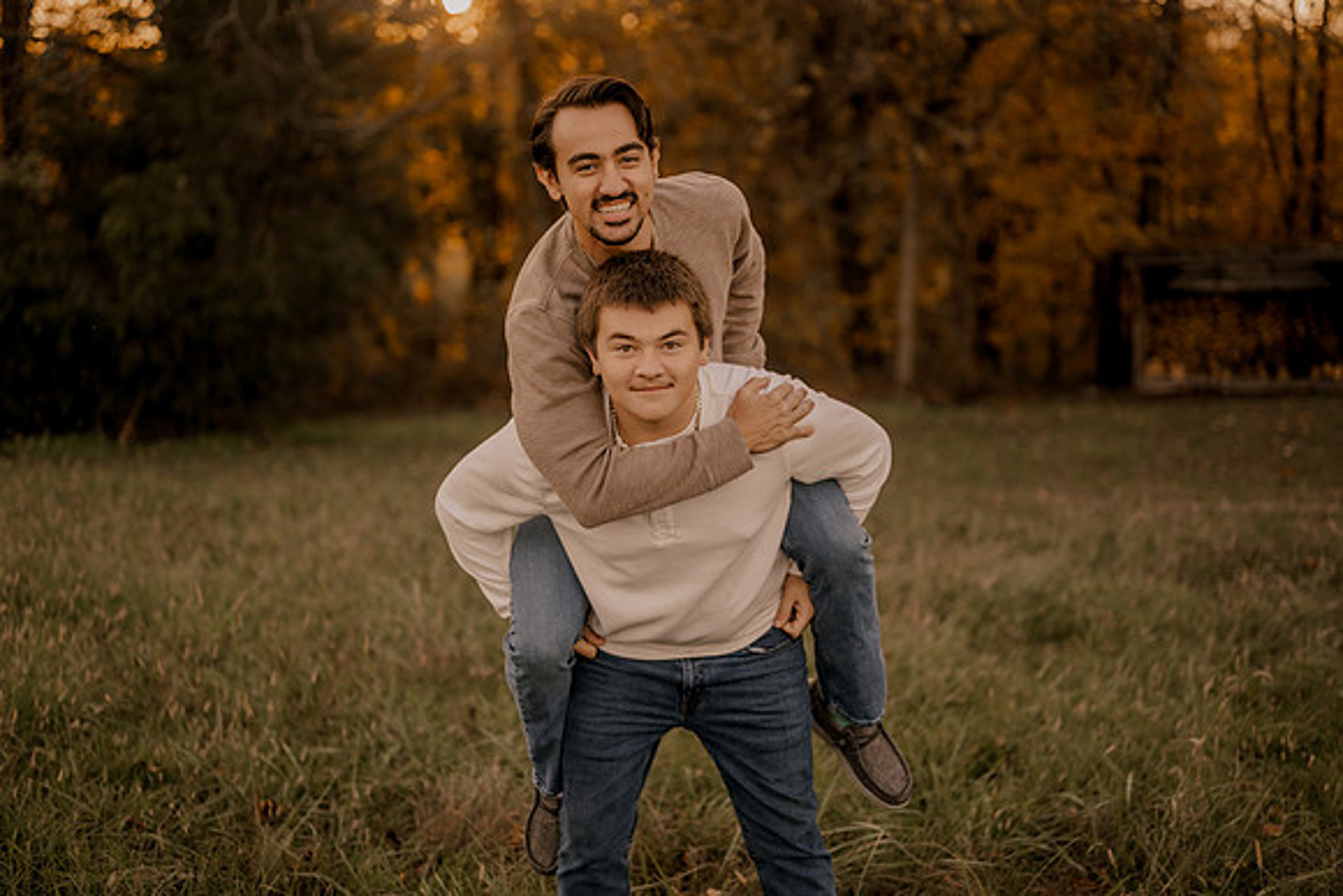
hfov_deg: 39.6
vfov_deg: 27.0
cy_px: 448
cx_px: 672
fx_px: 1866
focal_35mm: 50
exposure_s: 1/500
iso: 250
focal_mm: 50
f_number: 1.8
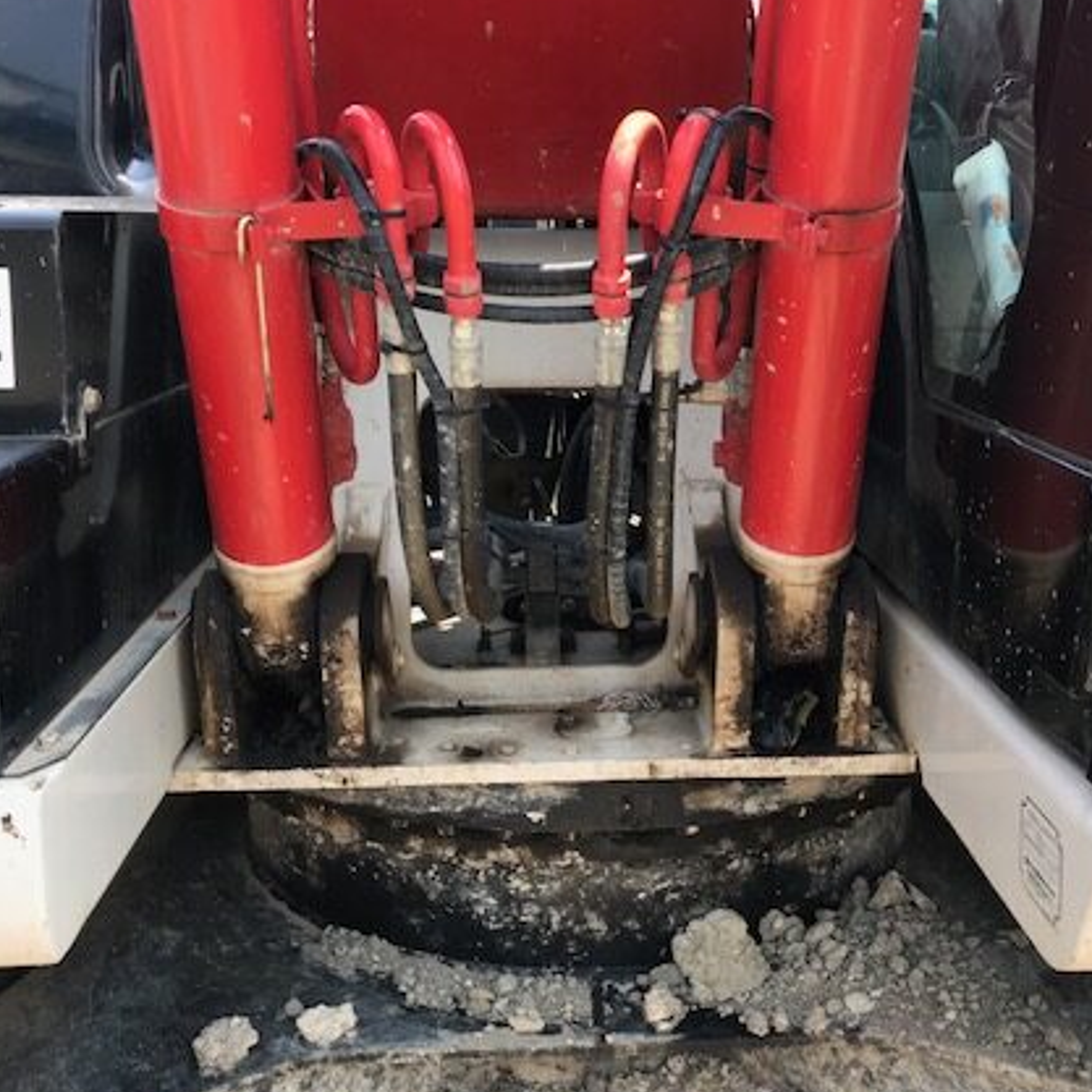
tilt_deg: -4.5
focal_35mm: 38
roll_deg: +2.3
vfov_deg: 43.6
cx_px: 615
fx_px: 1356
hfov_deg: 43.8
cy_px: 419
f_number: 1.8
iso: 20
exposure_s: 1/238
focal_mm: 3.99
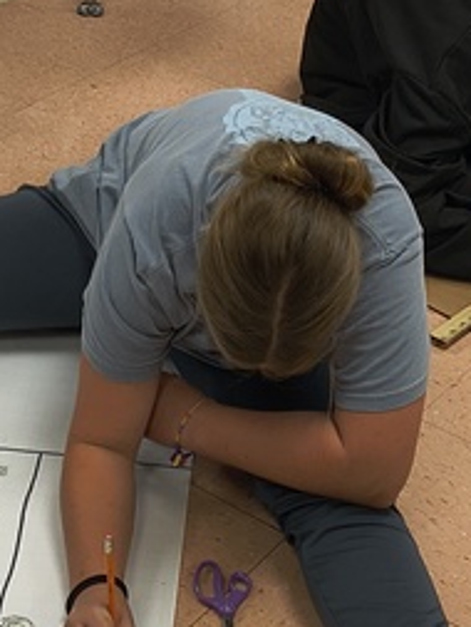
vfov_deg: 19.3
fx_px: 1831
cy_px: 173
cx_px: 228
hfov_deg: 14.7
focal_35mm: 101
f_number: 1.7
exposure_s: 1/120
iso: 555
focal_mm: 4.68
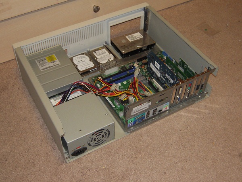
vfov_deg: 29.1
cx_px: 121
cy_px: 91
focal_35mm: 50
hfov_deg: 38.2
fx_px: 350
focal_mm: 8.9
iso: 400
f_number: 3.5
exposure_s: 1/30
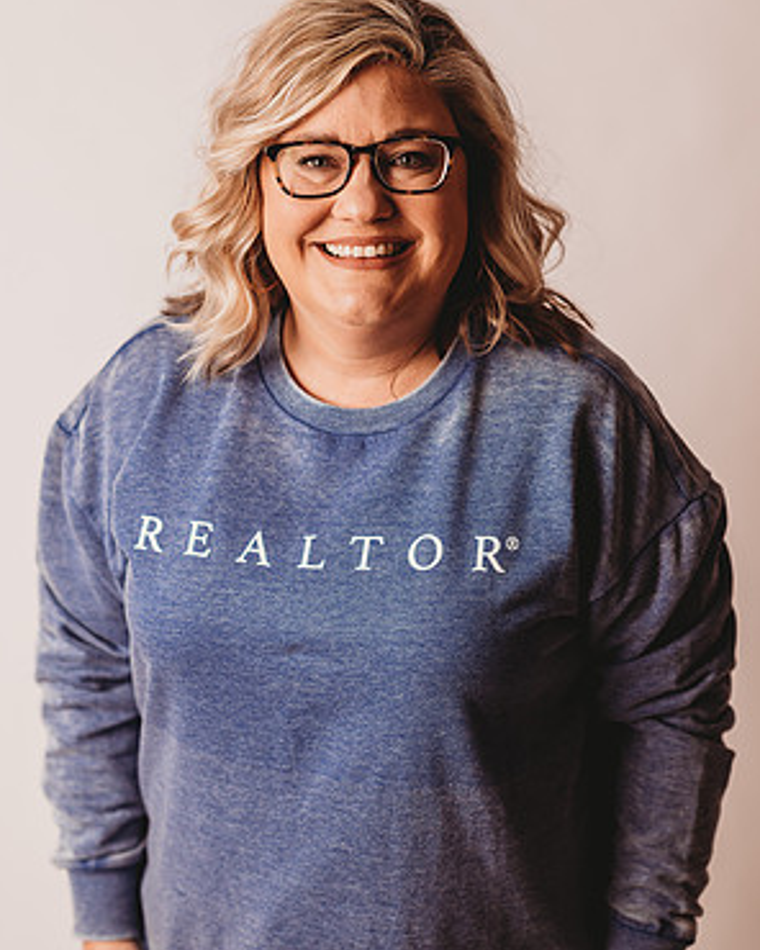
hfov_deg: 15.9
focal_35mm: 97
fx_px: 2727
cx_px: 377
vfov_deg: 19.7
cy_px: 398
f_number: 2.5
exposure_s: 1/160
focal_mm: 85
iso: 100
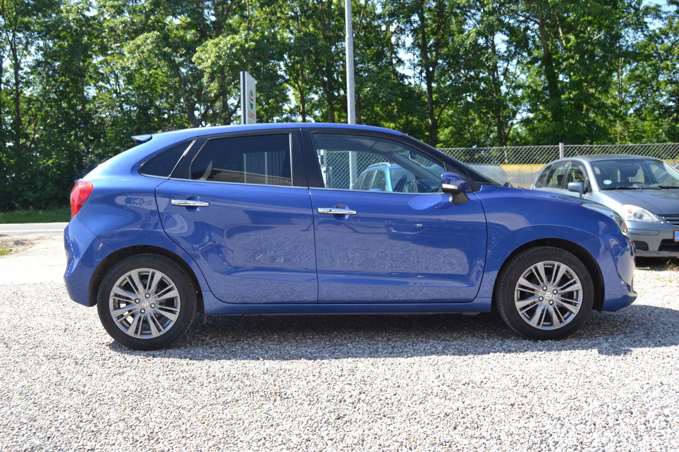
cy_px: 226
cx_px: 340
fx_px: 679
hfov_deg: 53.1
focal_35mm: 36
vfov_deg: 36.9
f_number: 6.3
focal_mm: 24
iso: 100
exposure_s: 1/160
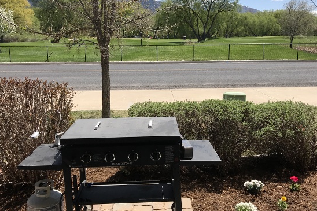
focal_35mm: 34
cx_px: 173
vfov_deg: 38.7
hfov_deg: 55.7
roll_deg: +0.1
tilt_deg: -9.5
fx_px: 299
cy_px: 86
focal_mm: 3.99
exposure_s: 1/2083
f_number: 1.8
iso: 20
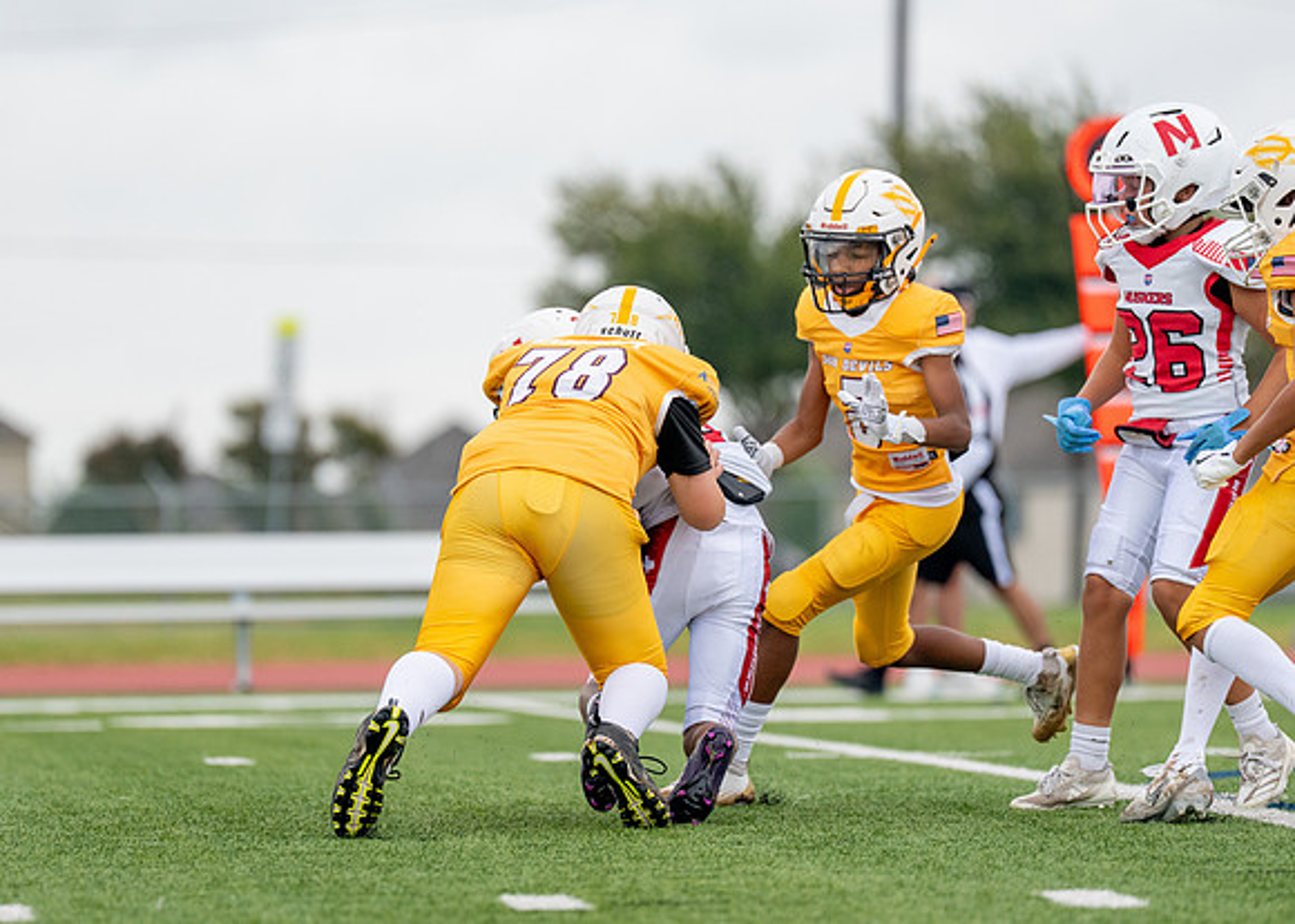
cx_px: 597
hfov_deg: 6.3
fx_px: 11857
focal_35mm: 322
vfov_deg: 4.5
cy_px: 480
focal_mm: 200
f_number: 2.8
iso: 500
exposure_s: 1/2000
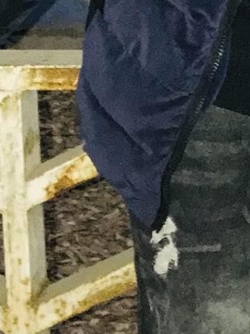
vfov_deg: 10.4
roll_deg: +1.8
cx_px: 374
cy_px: -355
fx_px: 1676
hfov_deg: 8.4
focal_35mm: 174
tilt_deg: -3.5
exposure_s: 1/17
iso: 125
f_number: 1.8
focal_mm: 3.99
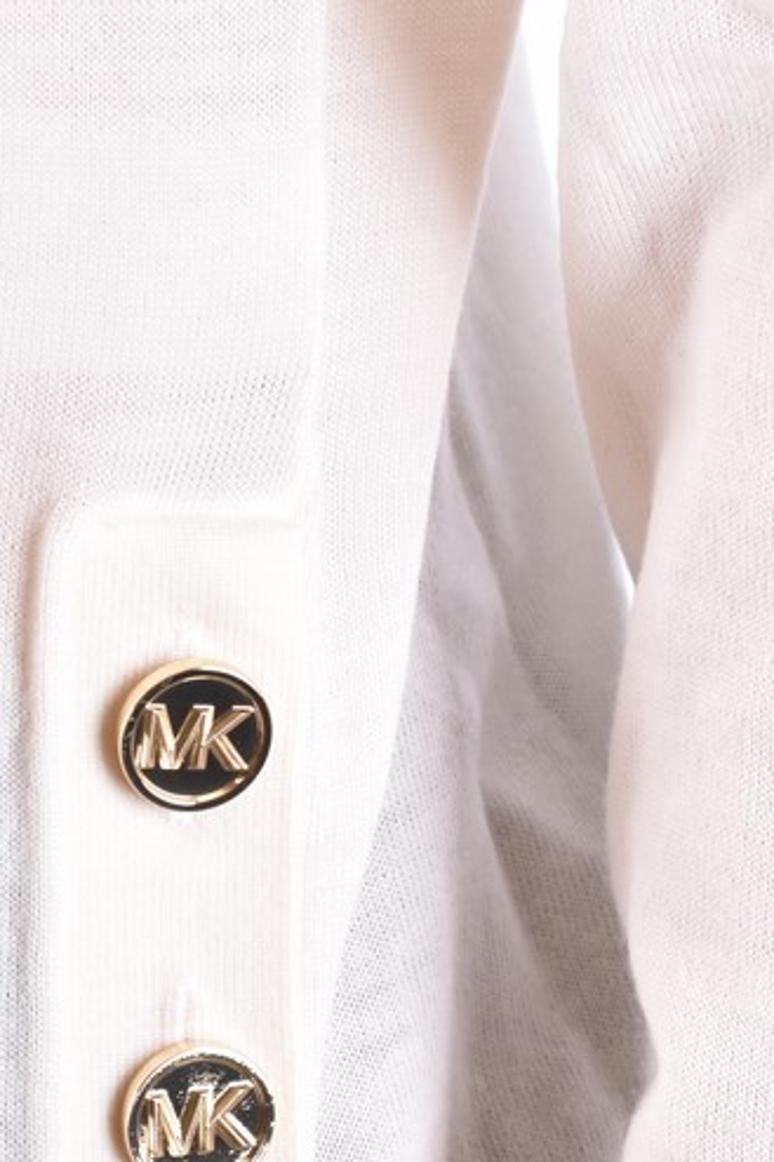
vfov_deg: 9.1
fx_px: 7273
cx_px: -85
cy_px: 720
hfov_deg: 6.1
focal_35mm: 225
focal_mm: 55
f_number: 7.1
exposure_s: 1/60
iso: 320
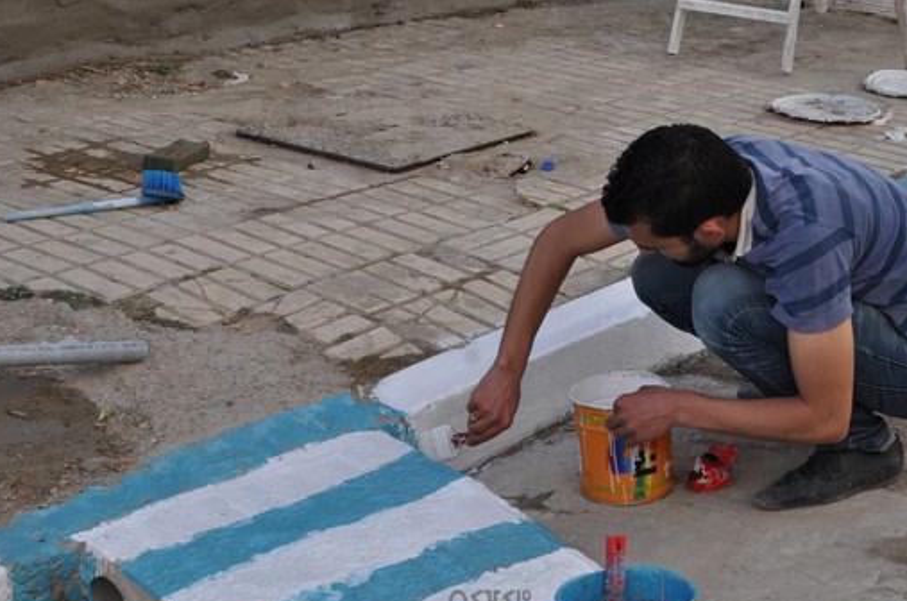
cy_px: 350
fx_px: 1811
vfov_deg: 18.8
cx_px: 551
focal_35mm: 72
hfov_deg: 28.1
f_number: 8
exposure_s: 1/250
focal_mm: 38
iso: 200
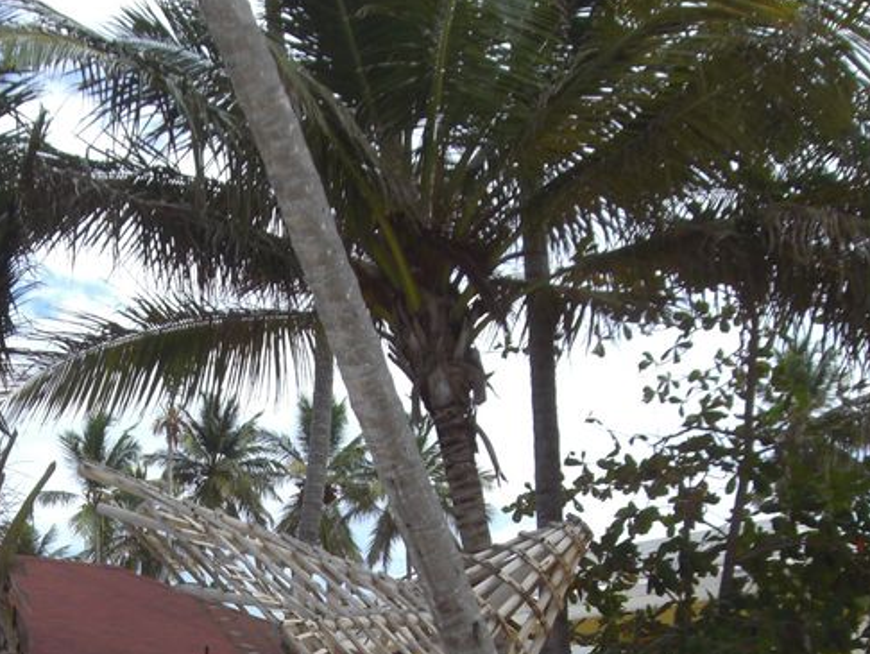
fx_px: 2012
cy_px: 667
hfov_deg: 24.2
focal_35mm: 80
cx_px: 249
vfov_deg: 18.0
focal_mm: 6.2
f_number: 2.7
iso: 64
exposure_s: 1/800
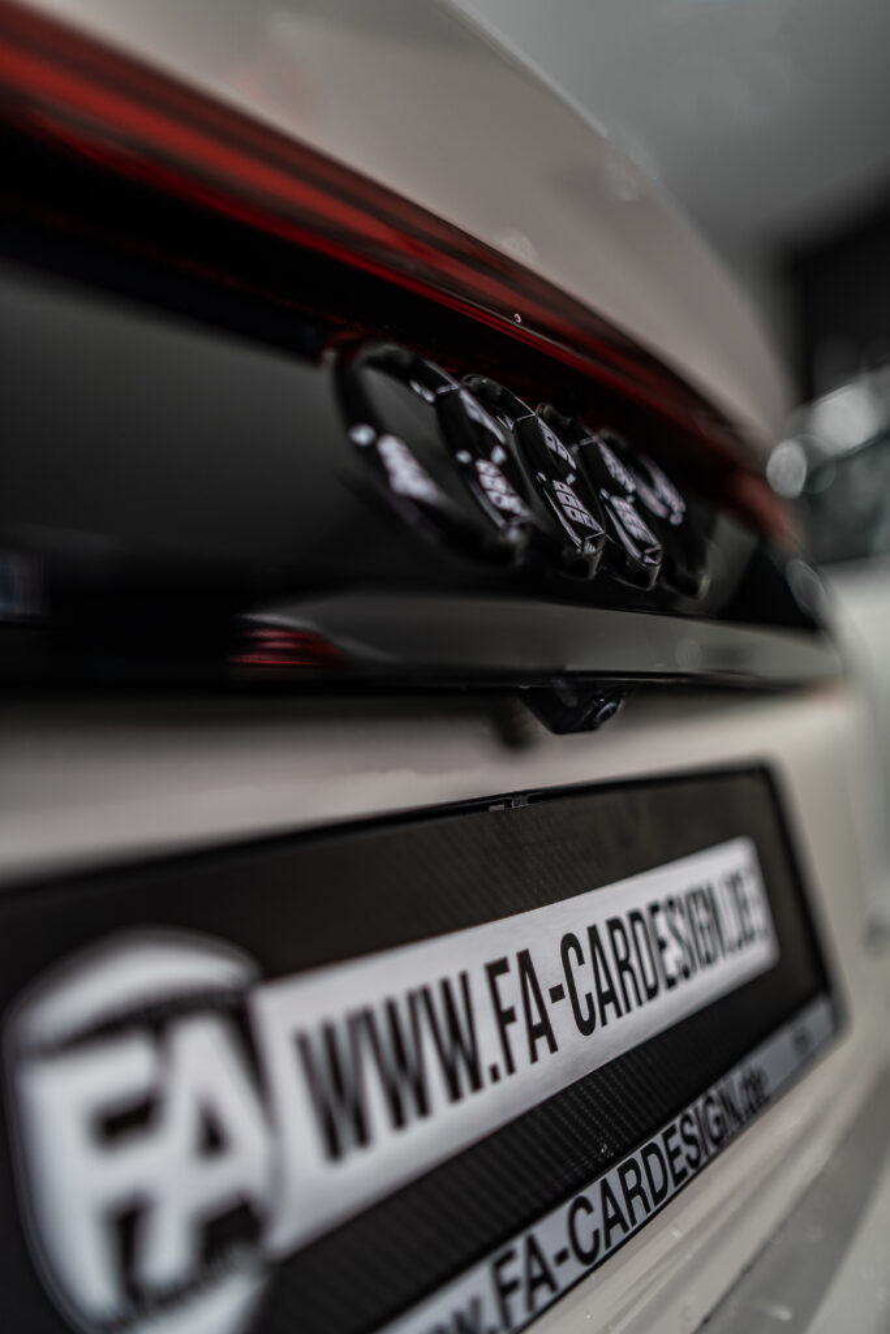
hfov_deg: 37.9
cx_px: 445
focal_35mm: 35
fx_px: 1297
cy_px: 667
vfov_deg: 54.4
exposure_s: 1/25
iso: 50
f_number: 1.4
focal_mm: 35
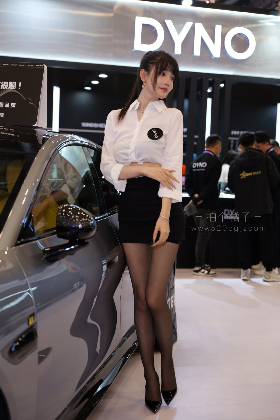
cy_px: 210
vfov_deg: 41.1
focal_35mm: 48
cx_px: 140
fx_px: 560
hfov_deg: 28.1
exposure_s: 1/80
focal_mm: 48
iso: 320
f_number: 2.8
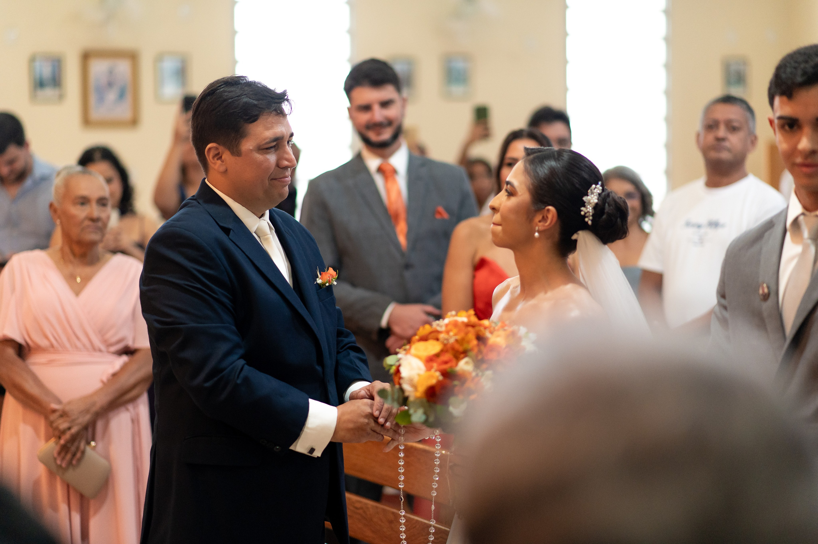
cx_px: 409
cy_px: 272
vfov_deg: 16.0
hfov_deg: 23.9
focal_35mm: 85
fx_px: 1930
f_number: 1.8
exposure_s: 1/320
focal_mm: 85
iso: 2000
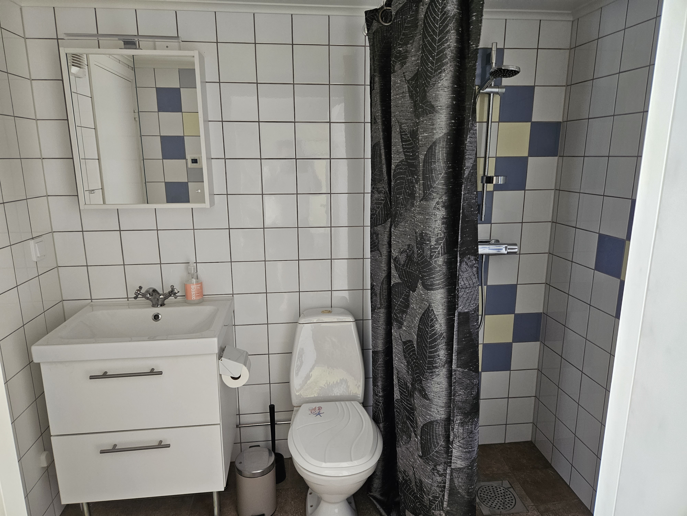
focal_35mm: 23
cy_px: 258
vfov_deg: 58.9
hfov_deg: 73.9
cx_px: 344
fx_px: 456
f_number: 1.8
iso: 200
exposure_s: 1/180
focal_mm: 5.4
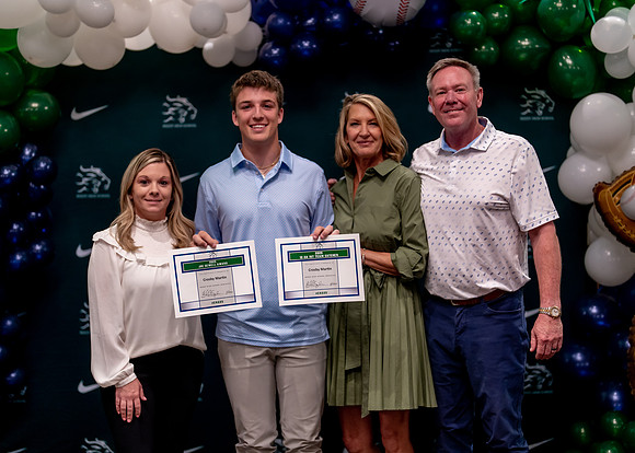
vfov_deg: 26.1
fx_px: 979
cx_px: 318
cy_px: 226
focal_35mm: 54
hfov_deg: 35.9
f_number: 1.2
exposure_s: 1/320
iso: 640
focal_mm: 50
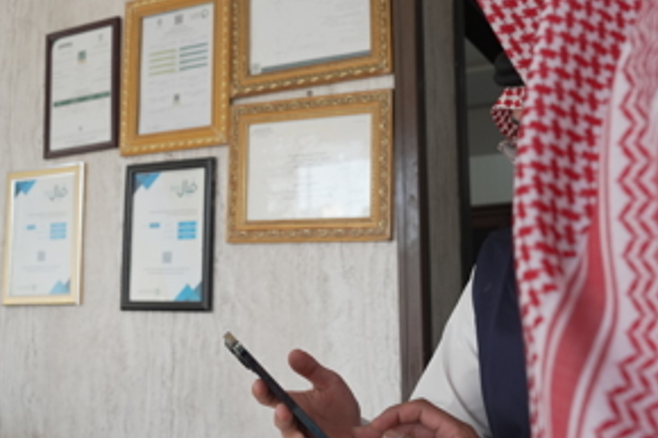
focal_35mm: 45
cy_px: 218
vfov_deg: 29.8
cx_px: 322
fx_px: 822
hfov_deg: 43.6
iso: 640
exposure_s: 1/250
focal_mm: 29
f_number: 5
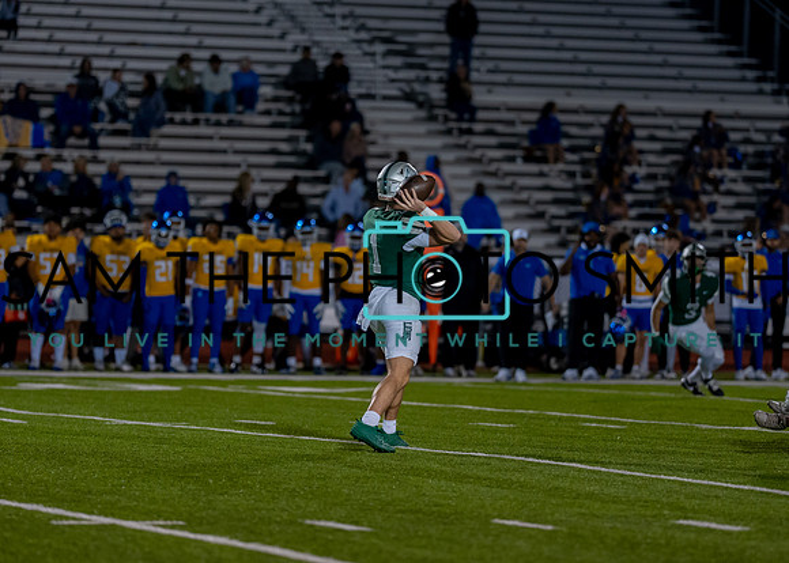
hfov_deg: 8.9
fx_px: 5095
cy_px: 280
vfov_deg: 6.3
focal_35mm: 227
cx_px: 413
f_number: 1.8
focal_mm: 135
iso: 1600
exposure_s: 1/1250
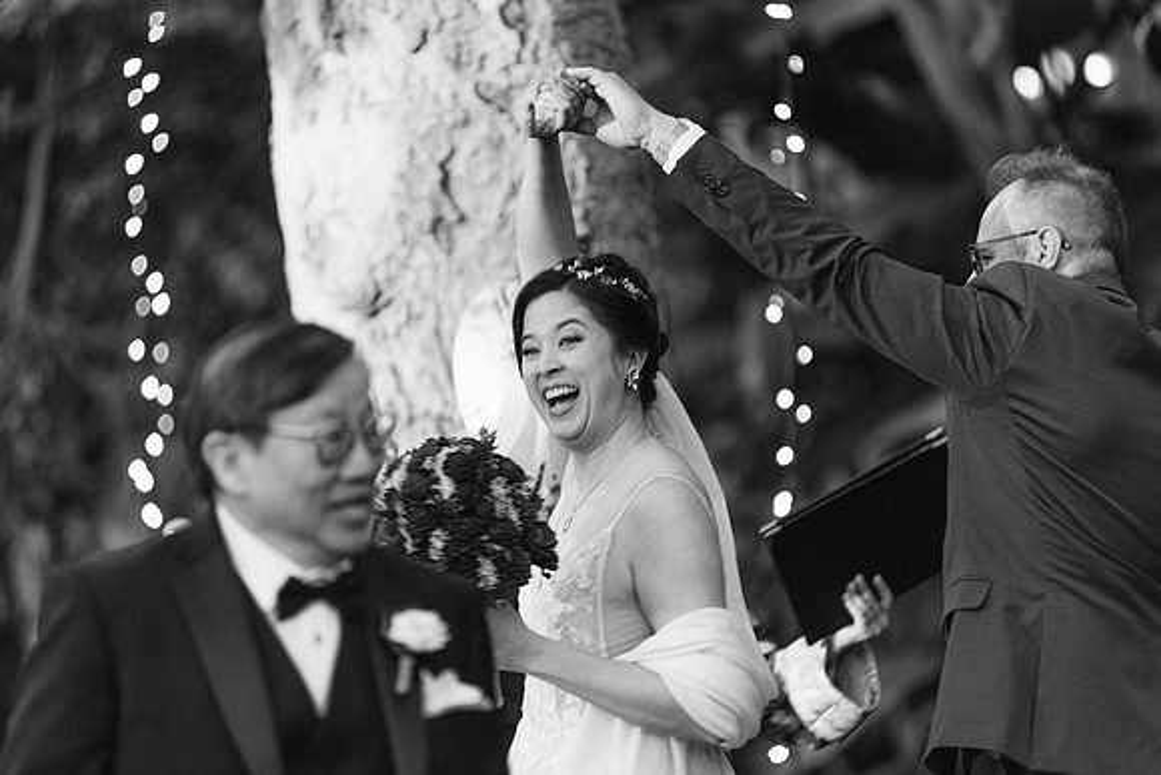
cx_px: 580
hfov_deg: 9.9
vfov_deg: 6.6
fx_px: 6707
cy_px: 388
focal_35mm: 208
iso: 220
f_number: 2.8
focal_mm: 200
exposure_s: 1/125
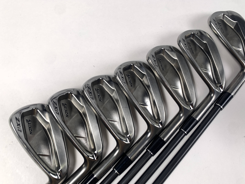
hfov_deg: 63.4
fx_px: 198
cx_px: 127
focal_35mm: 28
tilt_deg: -77.2
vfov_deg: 49.7
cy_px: 94
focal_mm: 4.25
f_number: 1.8
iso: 25
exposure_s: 1/120
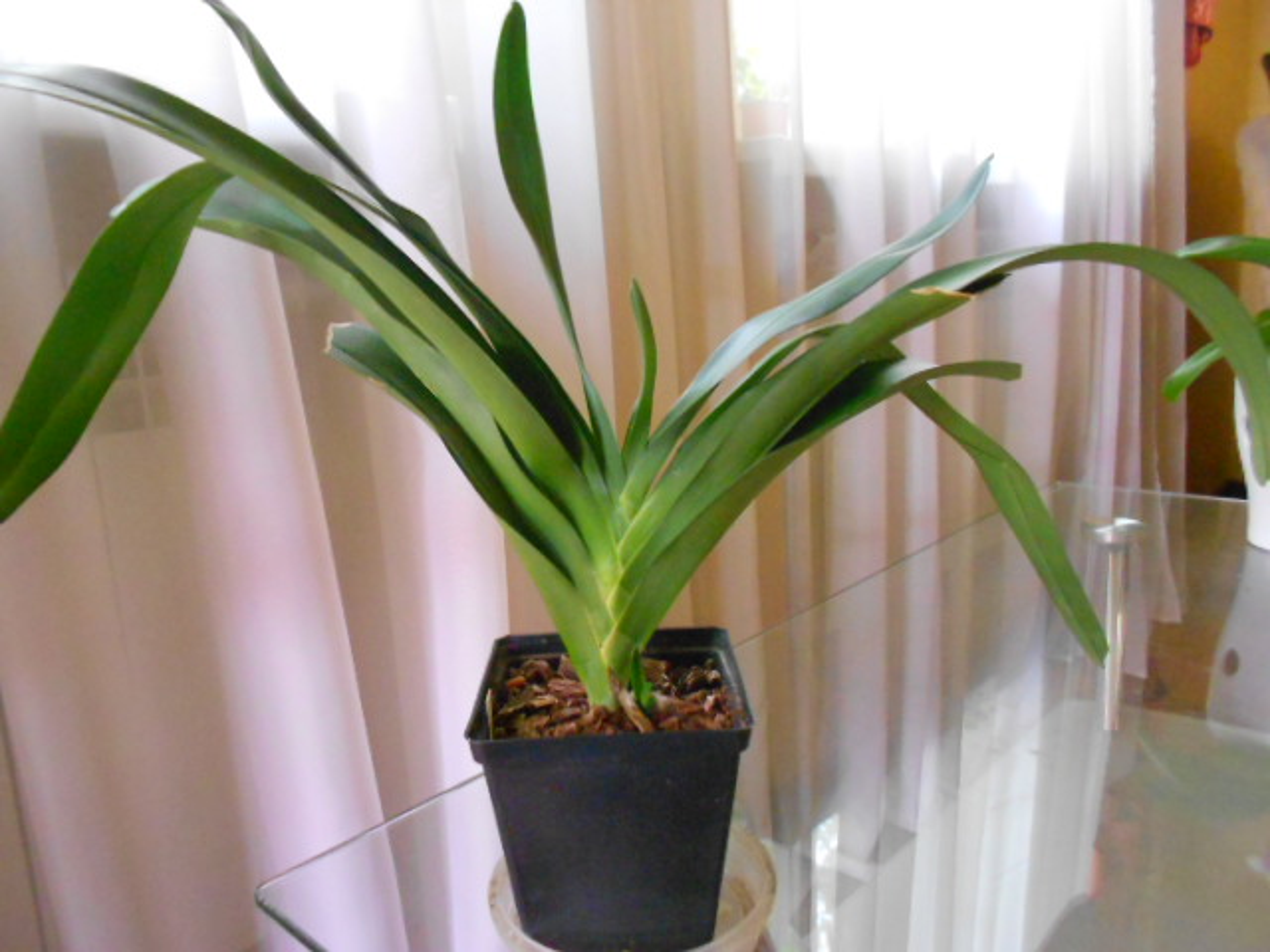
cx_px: 635
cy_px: 476
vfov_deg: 53.1
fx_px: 954
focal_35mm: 26
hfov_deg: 67.3
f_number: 3.2
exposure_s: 1/5
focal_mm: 4.6
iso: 800
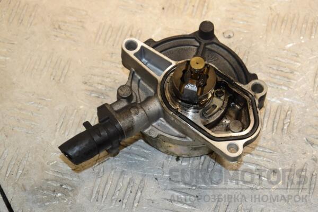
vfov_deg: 12.2
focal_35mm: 112
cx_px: 159
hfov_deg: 18.2
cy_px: 106
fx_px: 994
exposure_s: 1/200
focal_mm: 75
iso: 800
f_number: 8
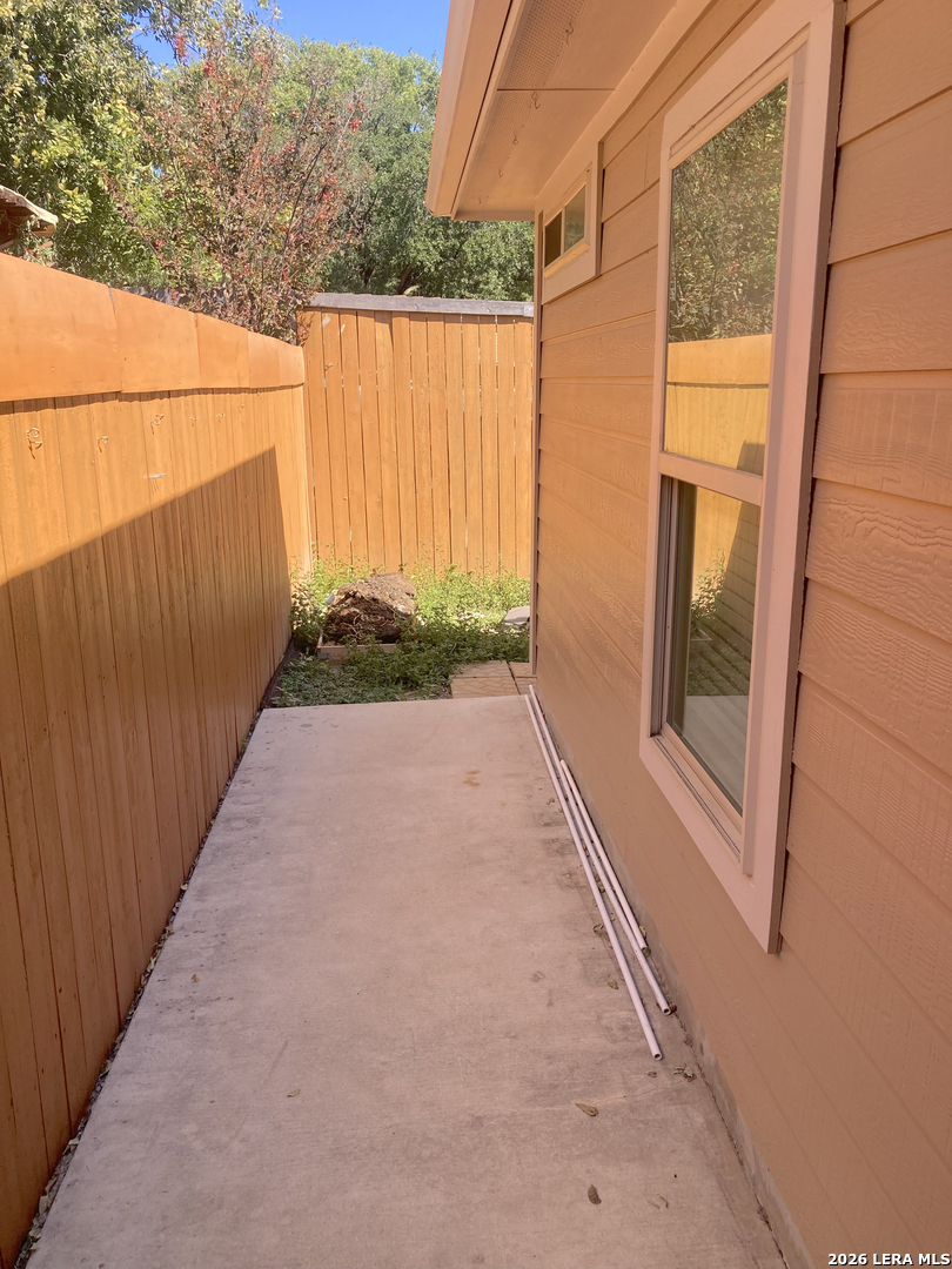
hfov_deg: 49.7
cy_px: 634
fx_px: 1027
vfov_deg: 63.4
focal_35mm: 28
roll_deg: +1.3
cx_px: 476
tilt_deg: -9.0
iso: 20
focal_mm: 3.99
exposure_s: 1/552
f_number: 1.8
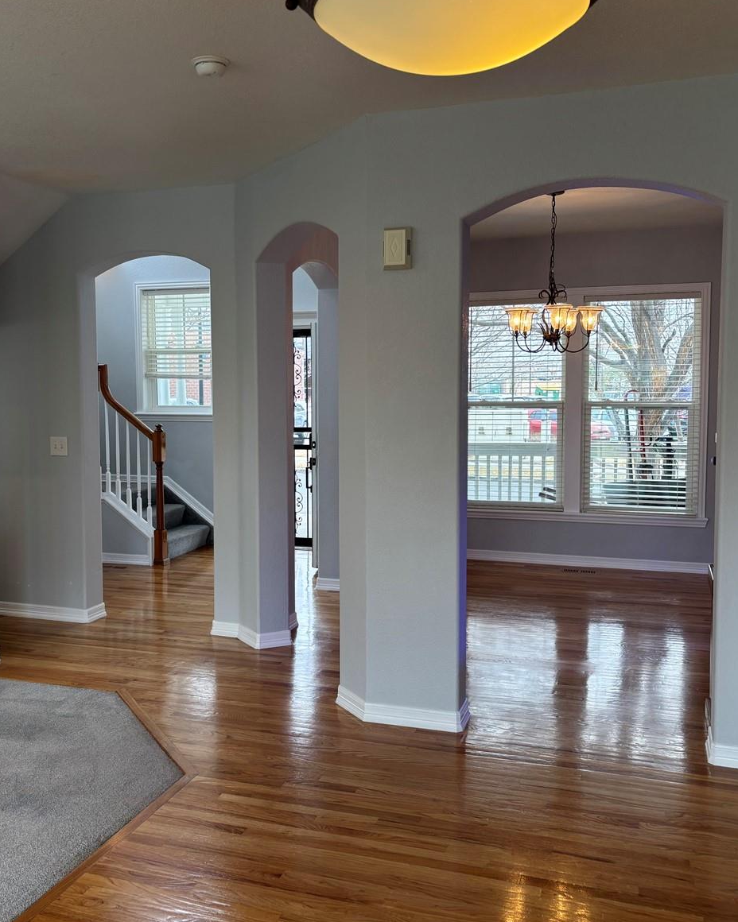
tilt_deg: -3.9
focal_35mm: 35
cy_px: 447
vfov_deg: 51.5
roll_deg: +0.0
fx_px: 956
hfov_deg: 42.1
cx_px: 301
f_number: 1.6
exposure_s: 1/120
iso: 64
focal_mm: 5.96
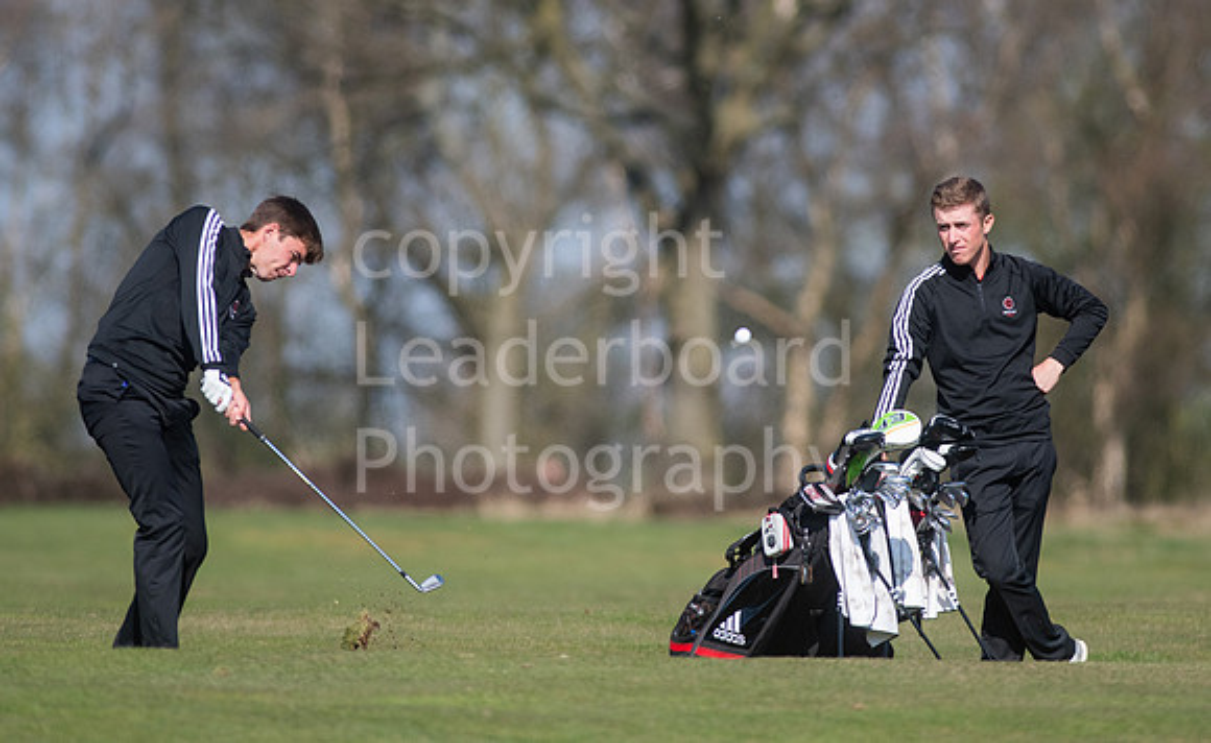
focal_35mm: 575
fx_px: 18875
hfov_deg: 3.7
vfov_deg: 2.3
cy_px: 299
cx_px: 676
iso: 400
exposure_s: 1/6400
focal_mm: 300
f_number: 4
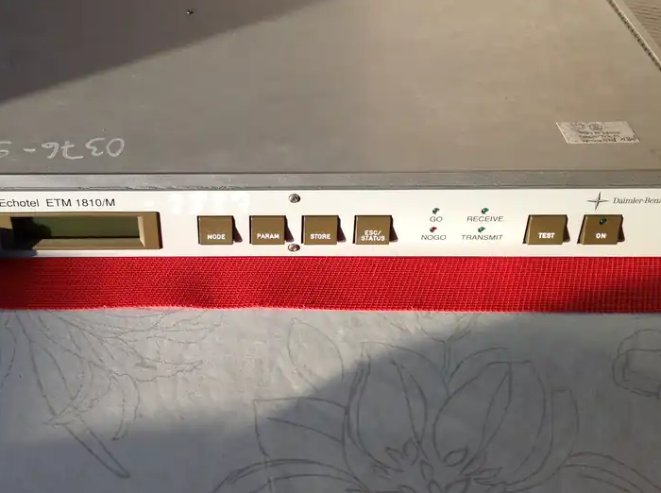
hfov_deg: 38.0
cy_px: 198
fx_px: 953
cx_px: 239
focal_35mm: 50
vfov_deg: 28.9
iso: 50
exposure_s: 1/296
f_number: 2.4
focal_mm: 4.28
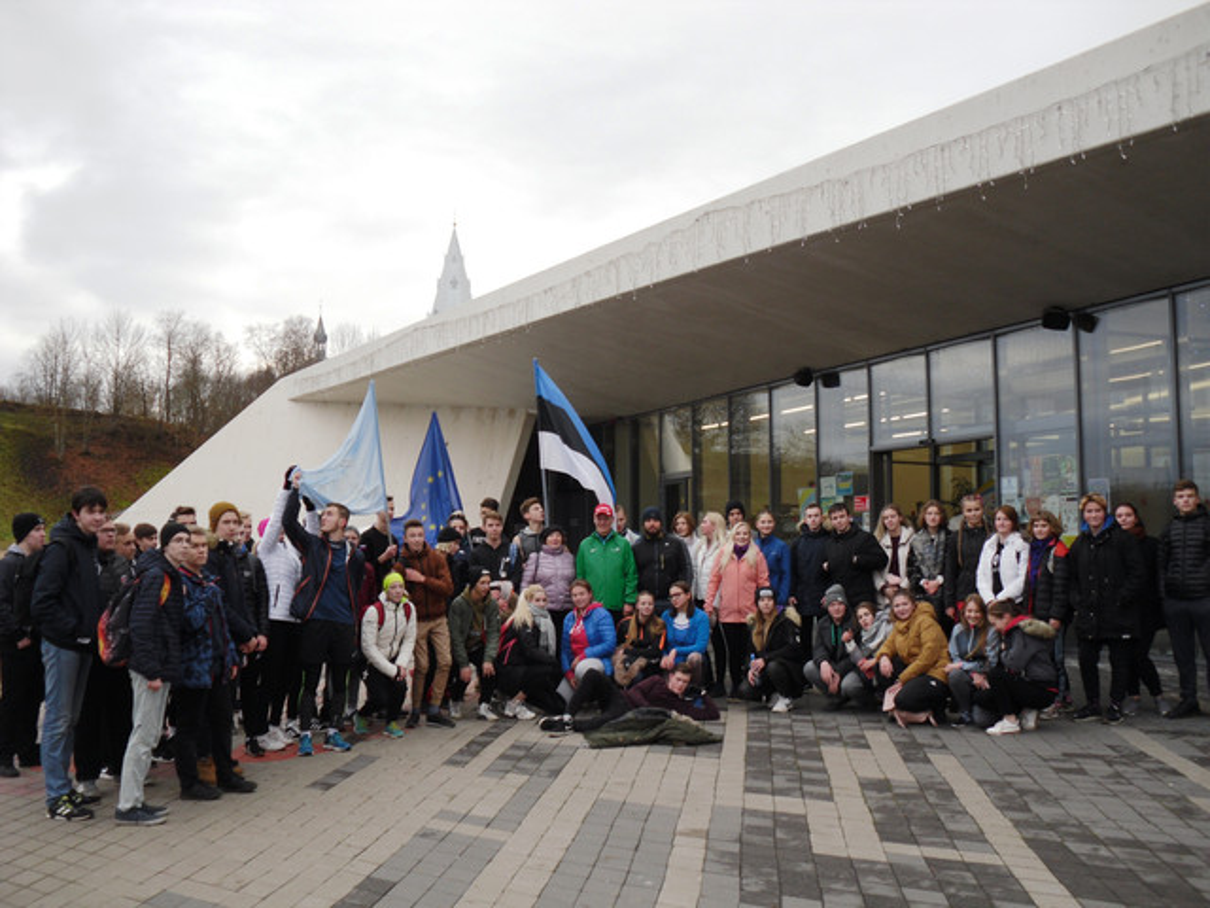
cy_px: 454
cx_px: 605
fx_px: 1223
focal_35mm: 35
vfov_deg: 40.7
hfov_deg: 52.6
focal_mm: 6.3
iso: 80
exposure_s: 1/139
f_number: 3
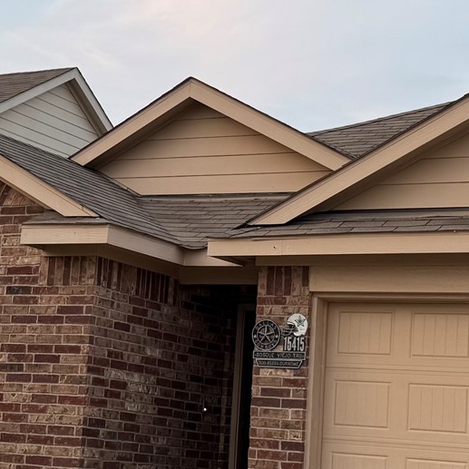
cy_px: 242
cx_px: 210
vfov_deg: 20.6
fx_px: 1288
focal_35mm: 84
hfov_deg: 20.6
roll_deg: -3.7
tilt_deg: +10.6
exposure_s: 1/379
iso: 80
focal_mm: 6.76
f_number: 1.78
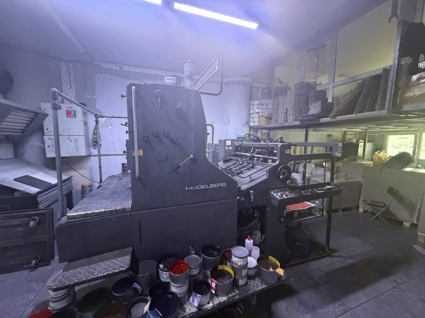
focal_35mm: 14
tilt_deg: -6.1
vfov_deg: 85.7
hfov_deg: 102.1
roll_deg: -0.2
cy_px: 159
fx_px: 172
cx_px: 212
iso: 1000
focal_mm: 2.22
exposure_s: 1/50
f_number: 2.2
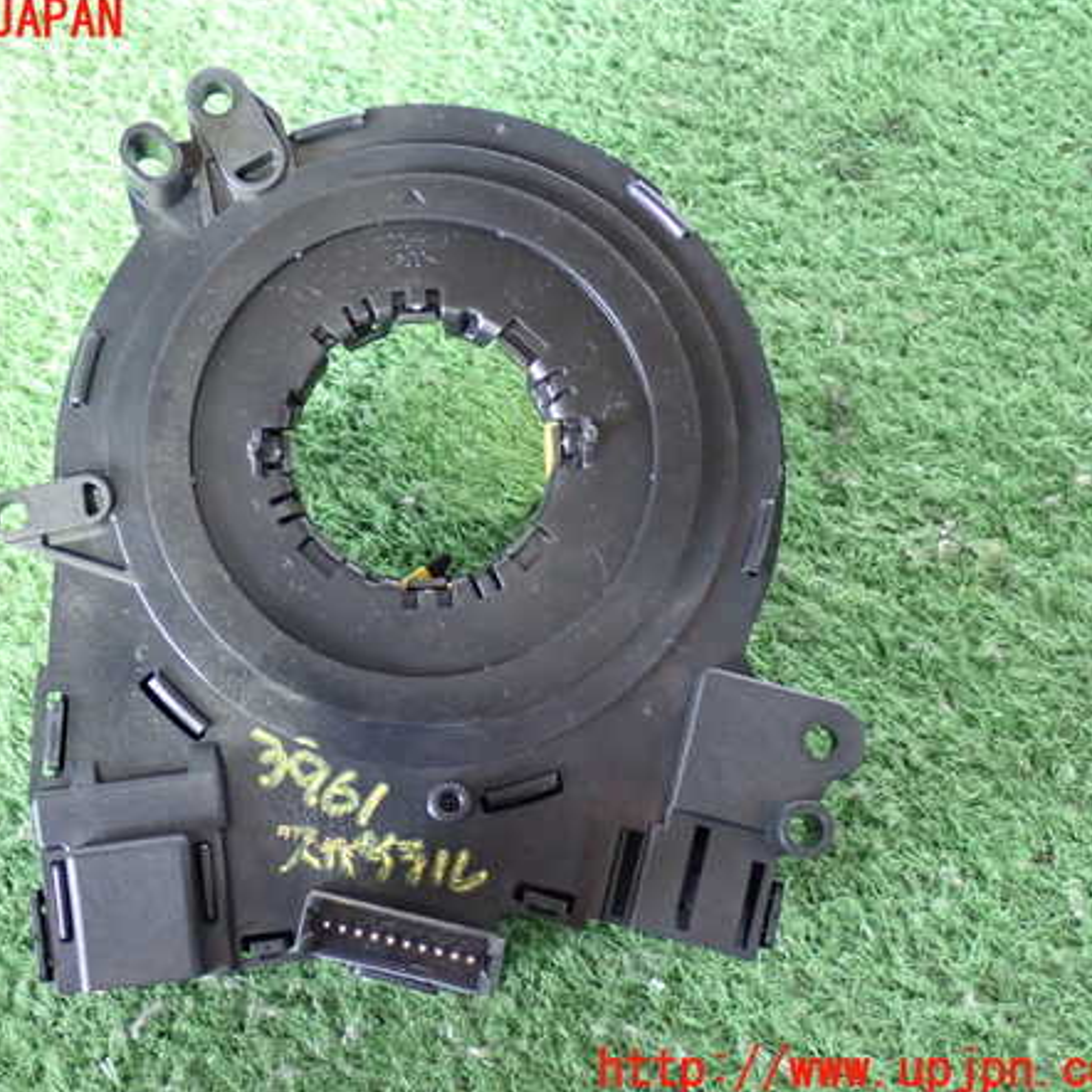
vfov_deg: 28.6
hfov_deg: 28.5
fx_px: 2141
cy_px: 546
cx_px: 415
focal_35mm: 60
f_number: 3.2
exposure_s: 1/13
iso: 800
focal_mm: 9.01
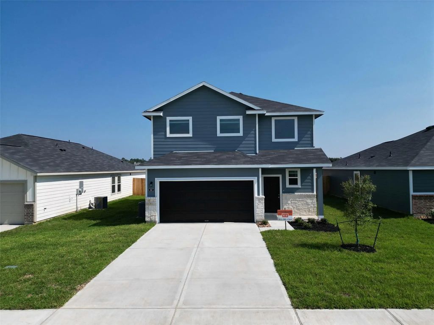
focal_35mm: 24
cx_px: 217
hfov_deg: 71.6
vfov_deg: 56.8
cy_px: 162
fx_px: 301
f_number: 1.7
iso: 130
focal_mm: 6.72
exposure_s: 1/5000
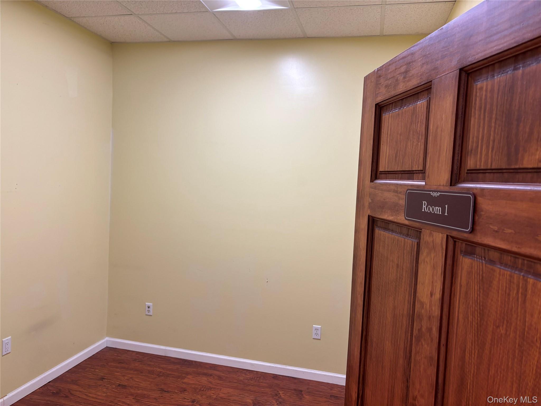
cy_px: 203
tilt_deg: -5.1
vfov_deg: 53.1
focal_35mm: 26
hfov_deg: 67.3
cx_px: 270
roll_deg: -3.8
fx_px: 406
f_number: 1.6
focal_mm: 5.96
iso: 100
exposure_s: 1/120
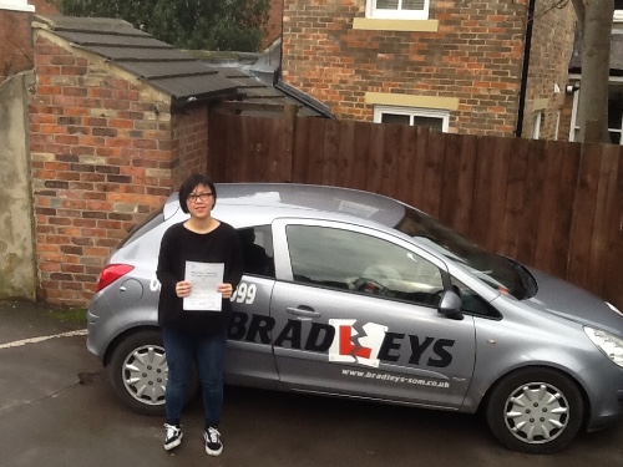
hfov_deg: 42.9
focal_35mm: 44
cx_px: 312
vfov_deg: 32.9
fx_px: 792
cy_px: 234
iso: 40
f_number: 2.4
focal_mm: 2.03
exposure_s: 1/142
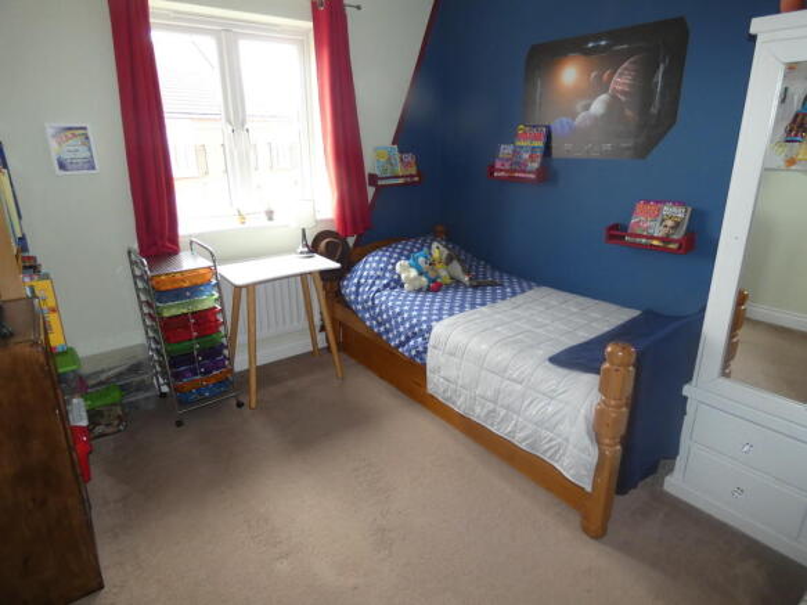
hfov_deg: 81.8
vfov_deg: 66.0
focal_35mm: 20
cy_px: 302
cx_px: 404
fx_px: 466
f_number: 2.8
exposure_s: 1/60
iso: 250
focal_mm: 3.6
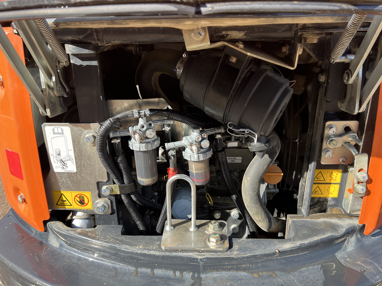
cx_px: 191
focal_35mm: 26
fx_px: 287
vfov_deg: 53.1
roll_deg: +3.4
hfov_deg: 67.3
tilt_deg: -20.0
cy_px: 143
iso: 50
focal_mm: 5.7
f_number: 1.5
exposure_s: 1/808
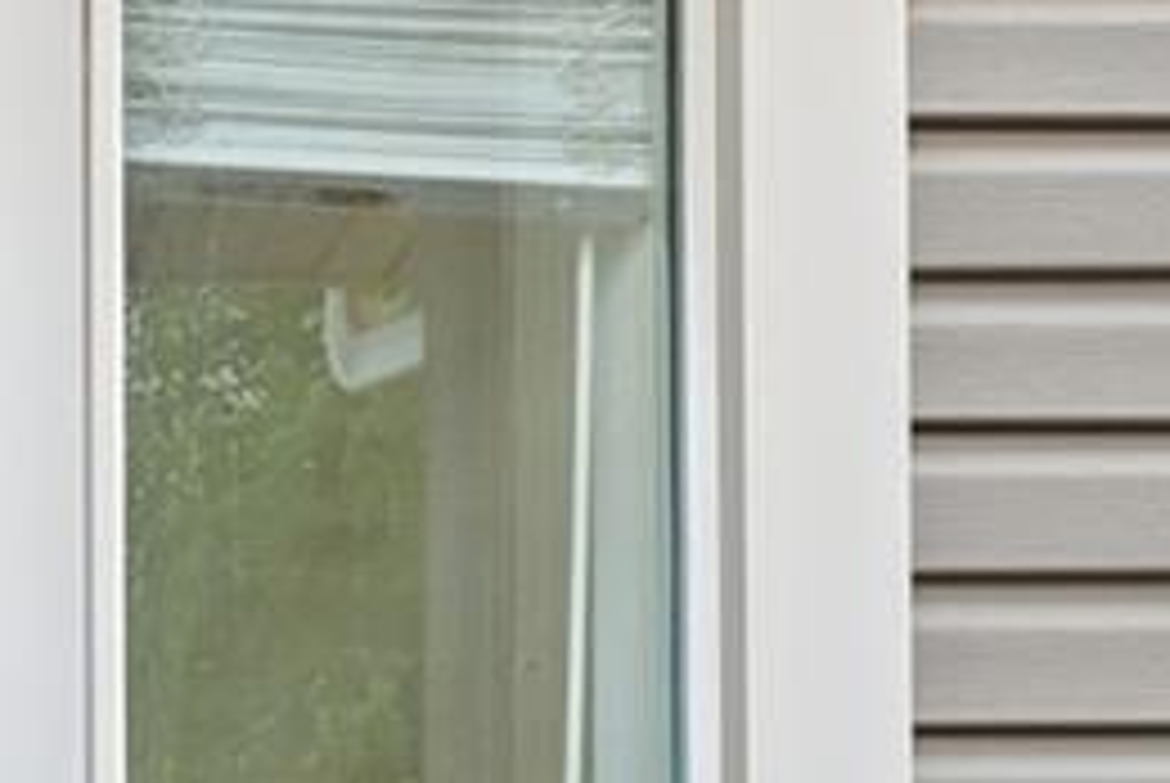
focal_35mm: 86
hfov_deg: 18.4
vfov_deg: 13.3
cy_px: 1642
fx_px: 2798
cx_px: -950
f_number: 11
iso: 400
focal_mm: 14
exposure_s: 1/15
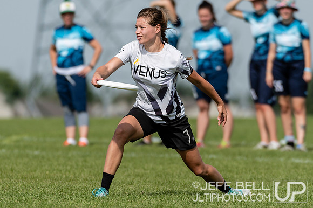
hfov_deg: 2.7
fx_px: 6717
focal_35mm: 773
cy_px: 98
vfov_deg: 1.8
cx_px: 154
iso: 100
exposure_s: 1/1250
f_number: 4
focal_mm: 330
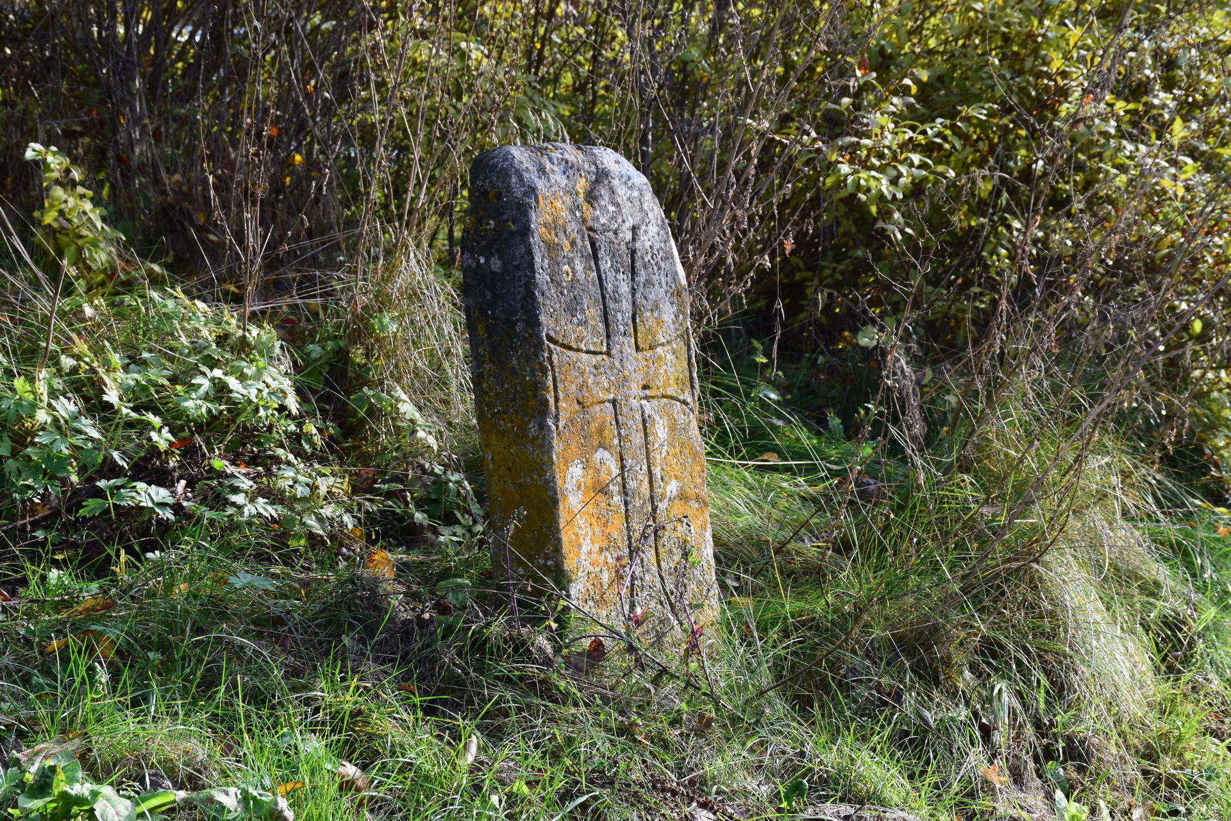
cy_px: 410
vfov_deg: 18.2
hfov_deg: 27.0
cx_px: 616
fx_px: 2564
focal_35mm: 75
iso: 400
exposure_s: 1/200
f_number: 10
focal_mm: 50
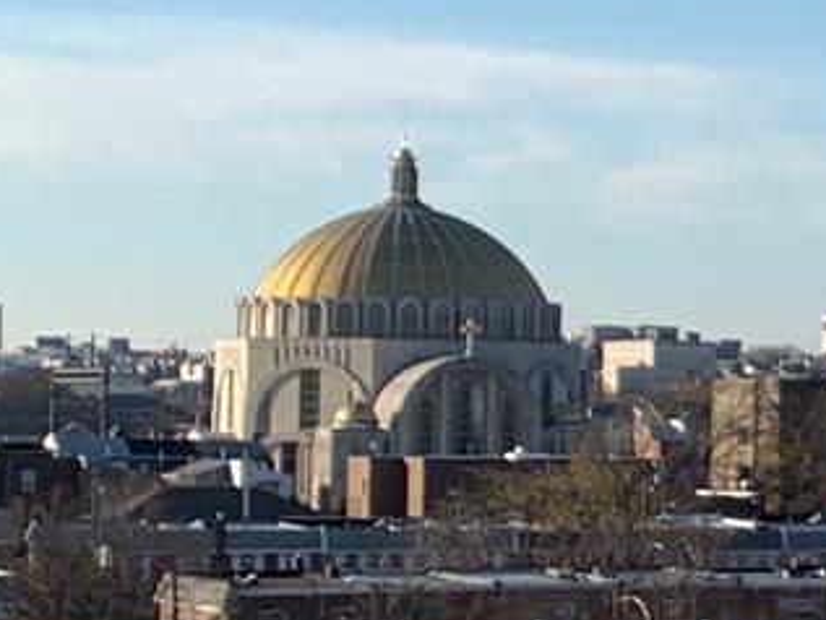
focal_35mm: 168
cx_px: 2030
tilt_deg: +2.2
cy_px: 307
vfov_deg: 8.8
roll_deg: -0.3
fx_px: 4010
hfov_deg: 10.1
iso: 25
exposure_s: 1/2075
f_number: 1.8
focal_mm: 4.25
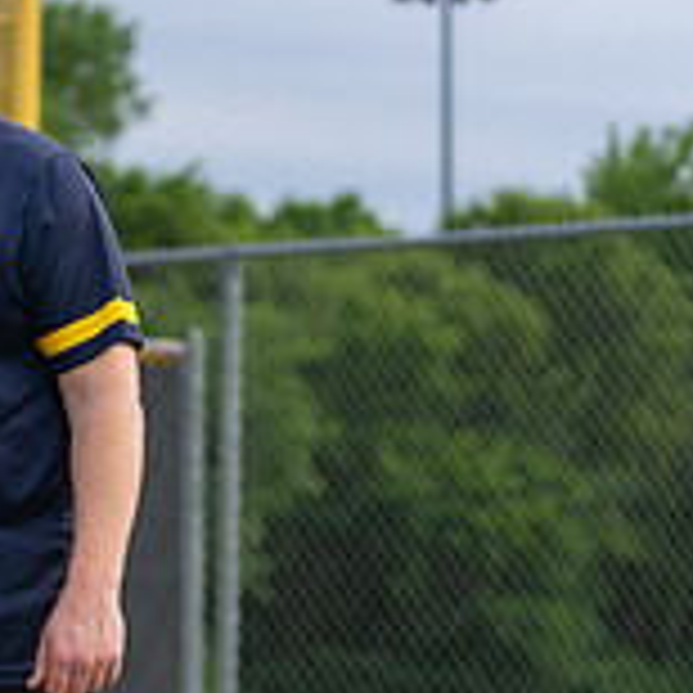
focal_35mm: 224
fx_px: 5074
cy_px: 488
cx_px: -256
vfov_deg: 7.8
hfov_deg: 7.7
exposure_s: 1/320
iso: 250
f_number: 2.8
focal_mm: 70
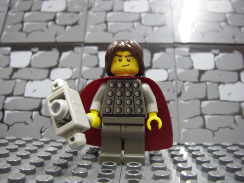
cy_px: 92
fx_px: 268
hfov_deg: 49.0
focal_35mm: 38
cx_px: 122
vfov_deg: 37.7
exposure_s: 1/4
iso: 250
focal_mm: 6.3
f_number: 3.3
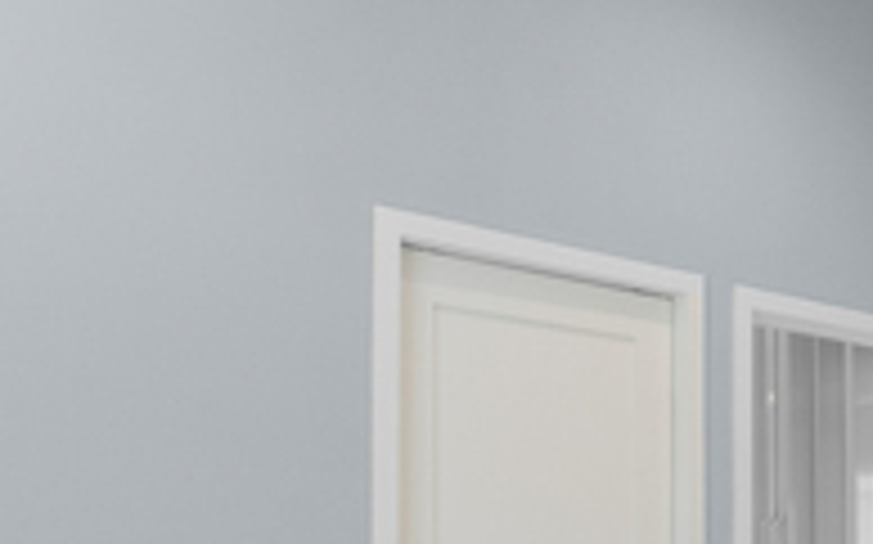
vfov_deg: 19.7
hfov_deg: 30.6
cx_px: 835
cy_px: 593
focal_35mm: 63
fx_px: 1498
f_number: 8
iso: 1250
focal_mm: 16
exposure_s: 1/50
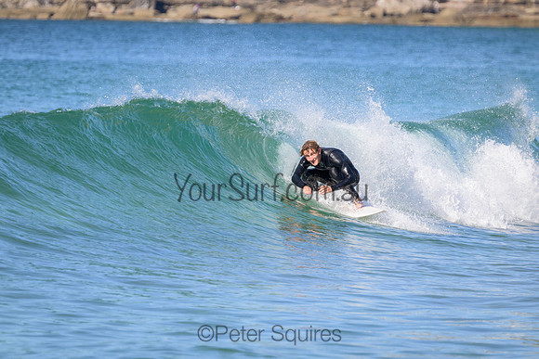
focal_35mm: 610
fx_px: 9135
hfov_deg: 3.4
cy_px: 180
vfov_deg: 2.3
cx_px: 270
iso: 1250
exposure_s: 1/2000
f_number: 11
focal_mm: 610
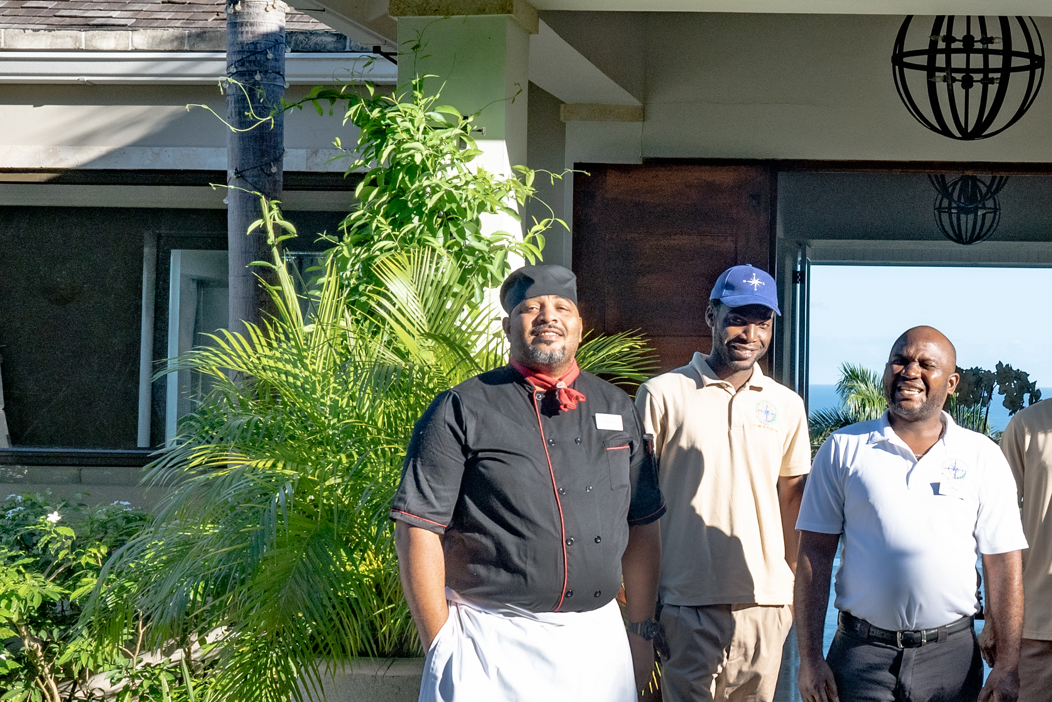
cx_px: 912
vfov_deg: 20.9
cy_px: 367
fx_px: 1901
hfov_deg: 29.8
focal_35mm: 65
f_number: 9
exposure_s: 1/500
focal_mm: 30.5
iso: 640
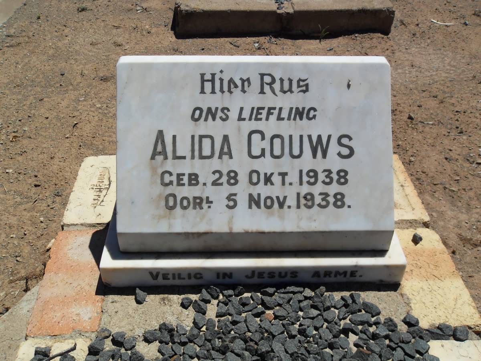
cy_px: 180
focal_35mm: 35
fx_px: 486
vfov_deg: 40.7
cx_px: 240
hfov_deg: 52.6
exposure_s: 1/350
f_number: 8.2
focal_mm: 6.3
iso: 80
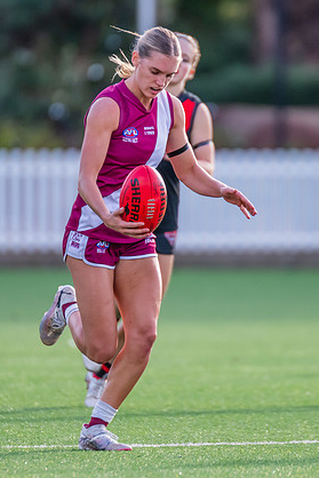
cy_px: 200
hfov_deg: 1.5
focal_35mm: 923
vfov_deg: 2.2
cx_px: 154
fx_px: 12257
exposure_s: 1/1000
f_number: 4
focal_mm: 420
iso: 900
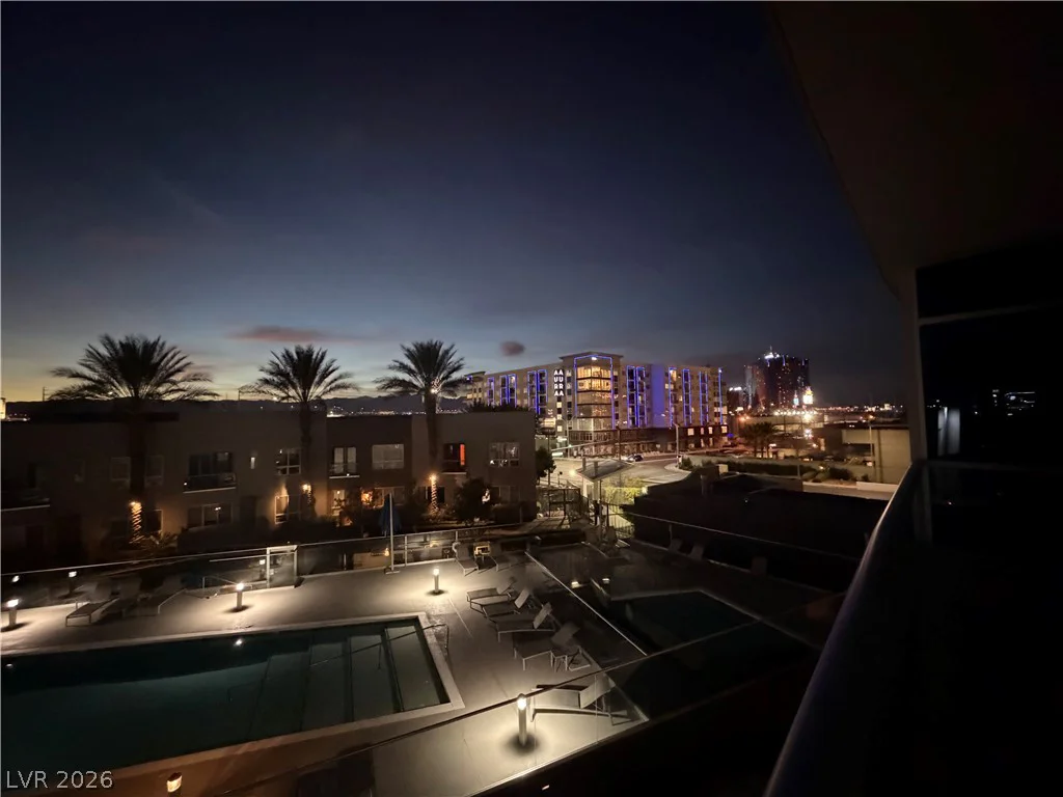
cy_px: 398
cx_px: 532
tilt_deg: +2.3
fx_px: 430
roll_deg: +0.9
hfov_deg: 102.1
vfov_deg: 85.7
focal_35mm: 14
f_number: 2.2
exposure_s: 1/30
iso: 2500
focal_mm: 2.22
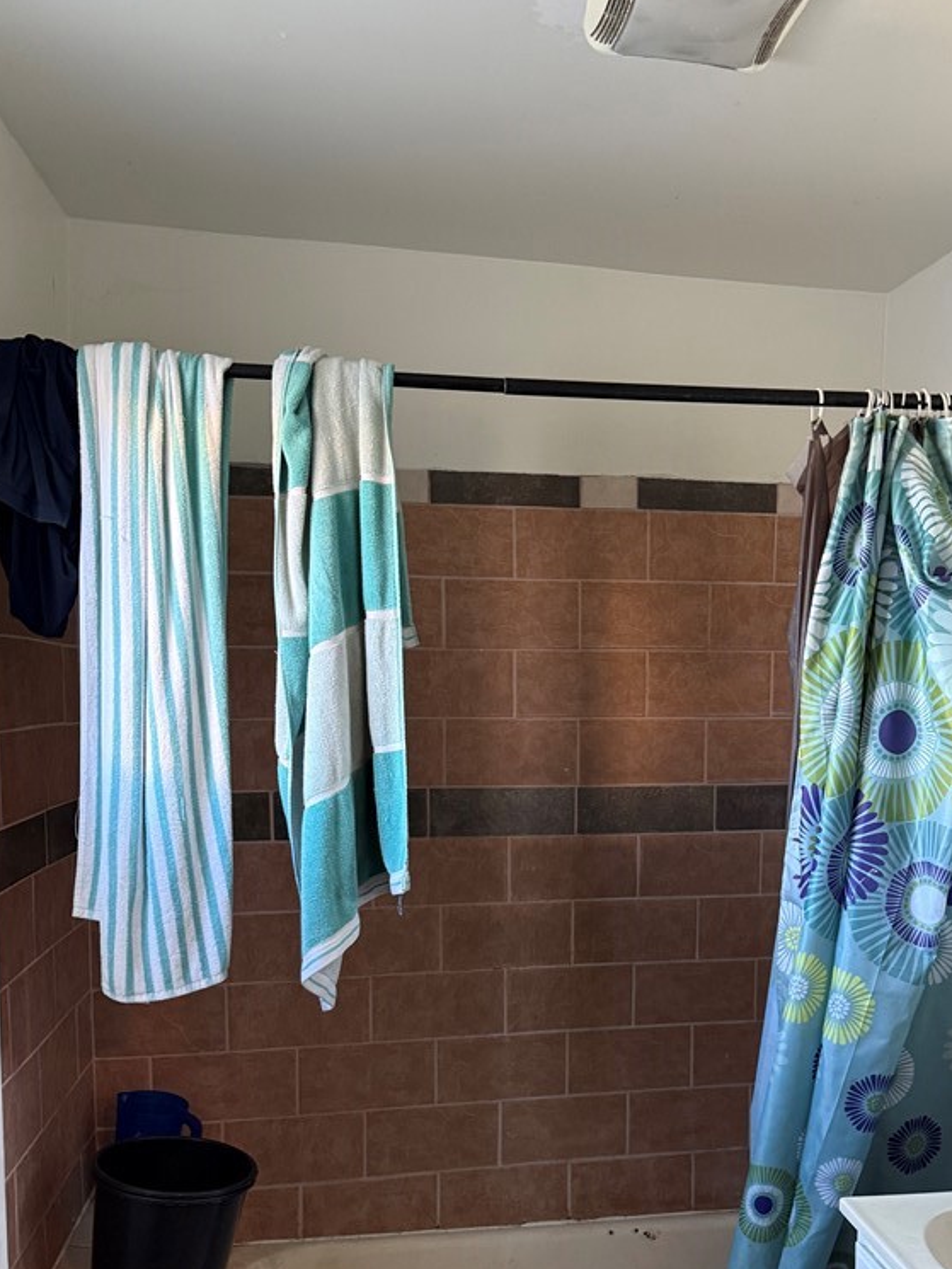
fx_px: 1210
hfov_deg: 42.5
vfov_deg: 54.7
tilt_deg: -7.3
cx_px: 615
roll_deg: -1.2
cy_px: 799
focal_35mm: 33
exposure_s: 1/60
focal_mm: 6.76
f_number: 1.78
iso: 320
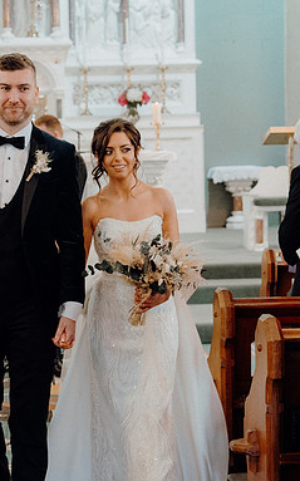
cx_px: 62
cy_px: 239
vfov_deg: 23.6
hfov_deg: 14.7
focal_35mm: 88
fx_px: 1152
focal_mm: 57
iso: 5000
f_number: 3.5
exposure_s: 1/160
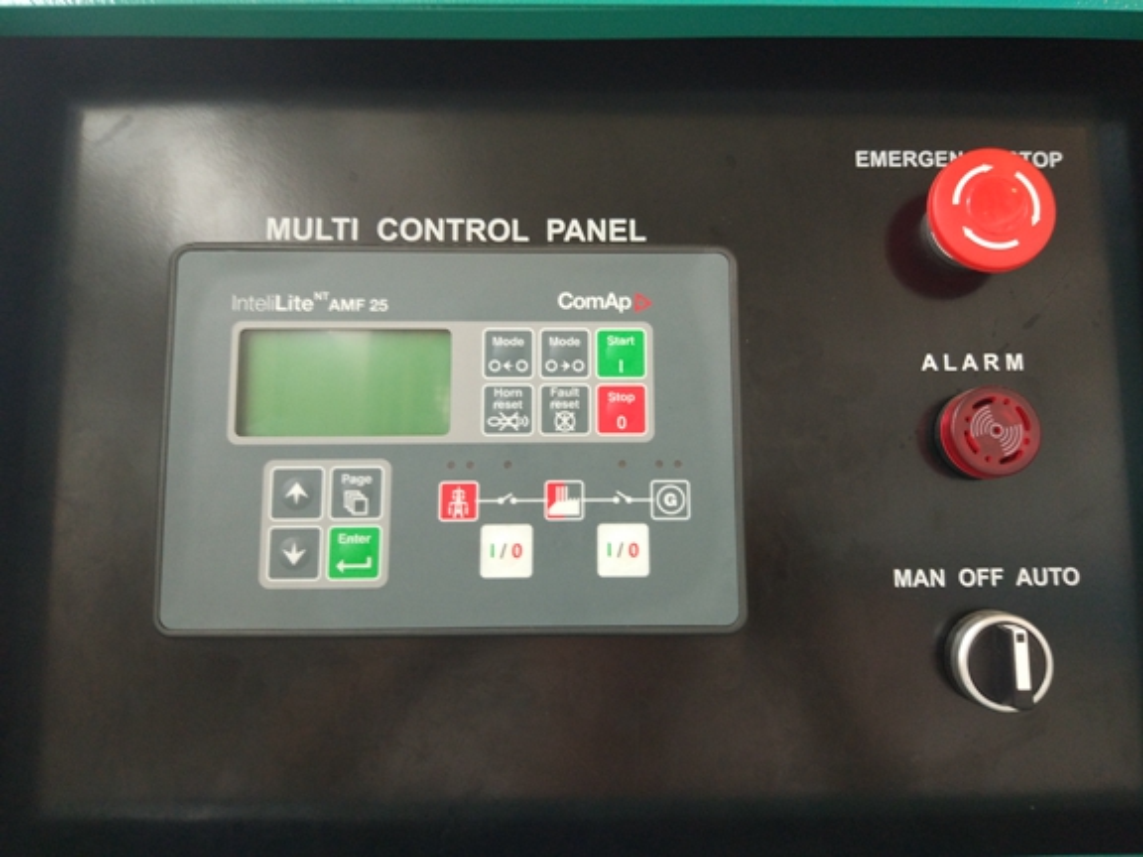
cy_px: 428
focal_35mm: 28
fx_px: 925
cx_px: 572
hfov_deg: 63.4
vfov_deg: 49.7
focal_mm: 4.26
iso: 349
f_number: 2
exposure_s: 1/25
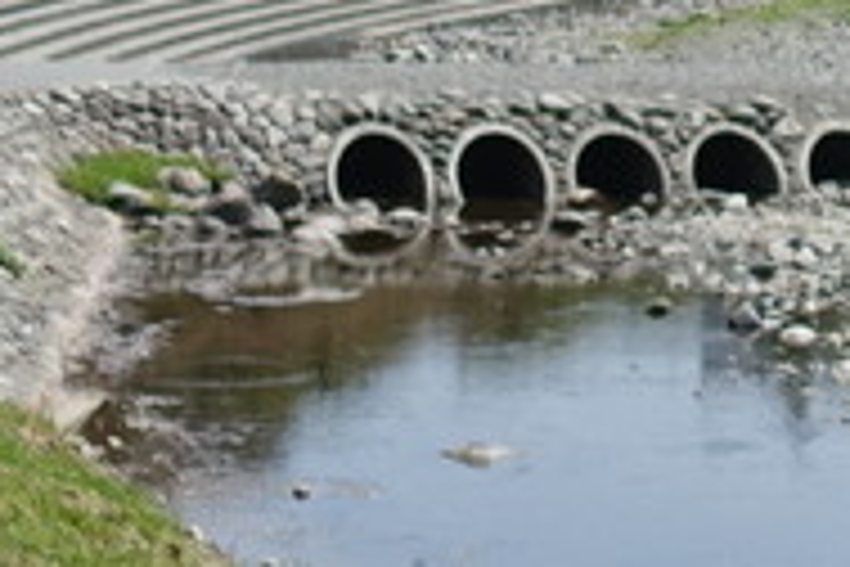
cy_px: -252
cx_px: 1408
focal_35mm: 183
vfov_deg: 7.4
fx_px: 4320
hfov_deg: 10.7
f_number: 1.8
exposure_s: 1/500
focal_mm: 8.8
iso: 125
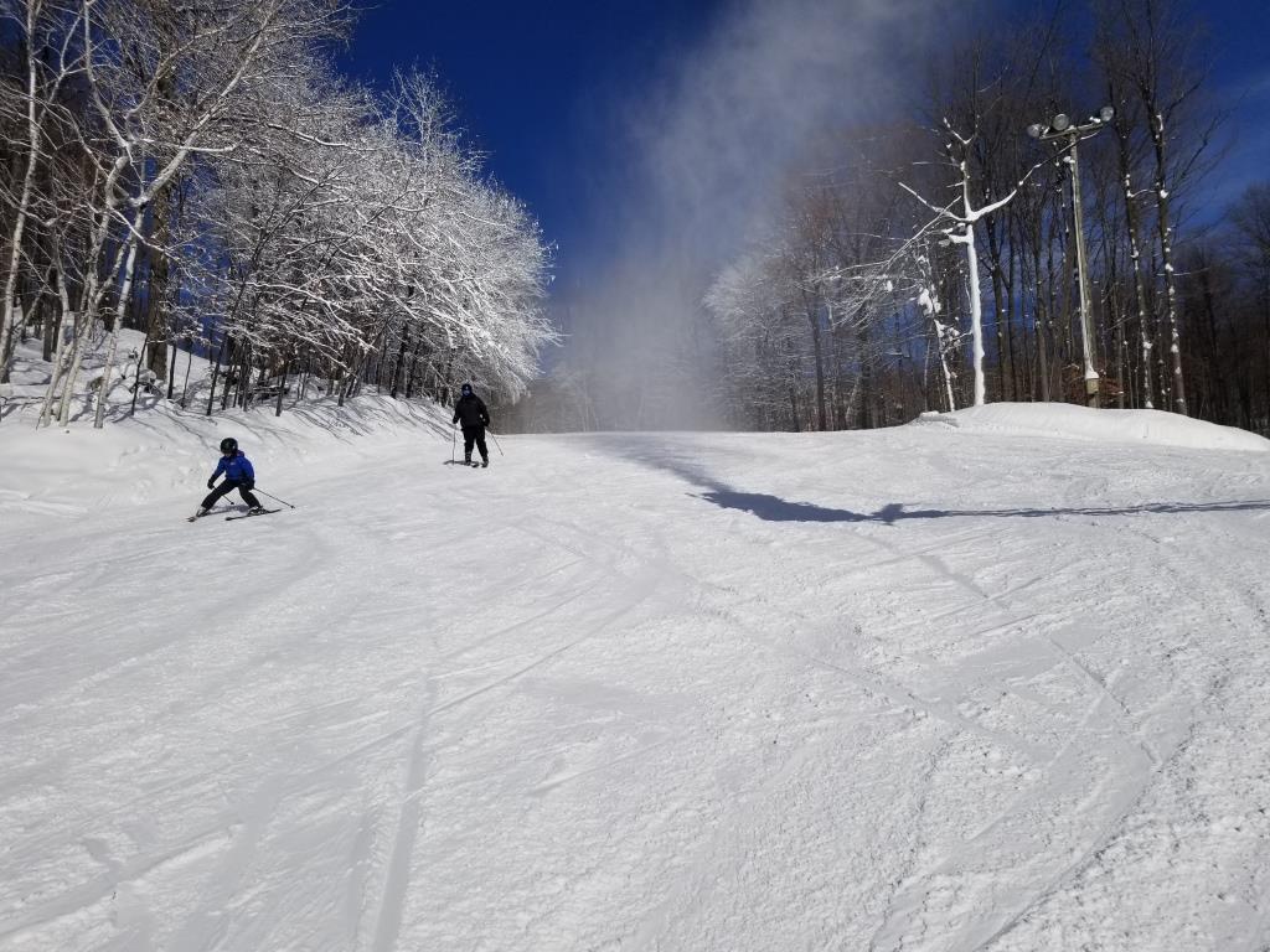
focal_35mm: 26
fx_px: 954
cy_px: 476
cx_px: 635
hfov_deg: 67.3
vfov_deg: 53.1
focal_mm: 4.25
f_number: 1.7
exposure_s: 1/11328
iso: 50
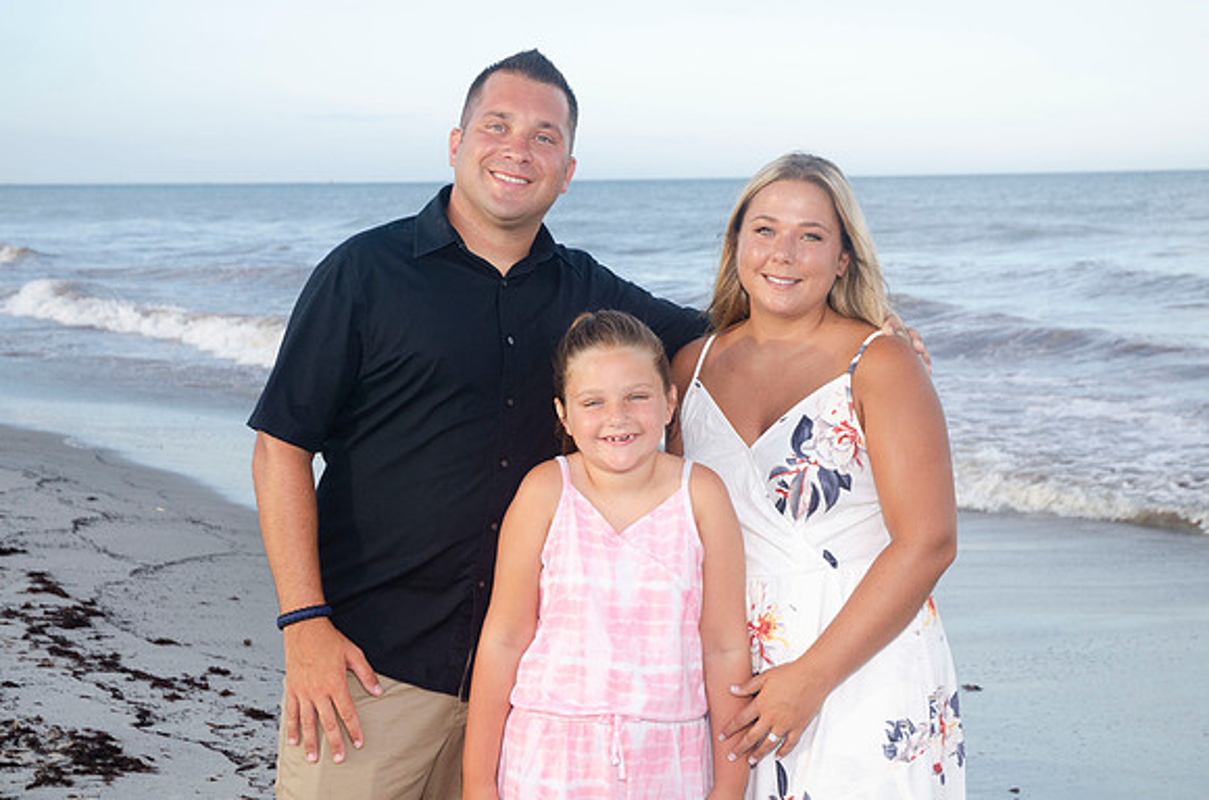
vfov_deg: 20.5
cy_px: 400
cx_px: 604
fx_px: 2212
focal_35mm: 66
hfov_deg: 30.6
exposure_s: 1/250
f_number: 6.3
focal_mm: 44
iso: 100
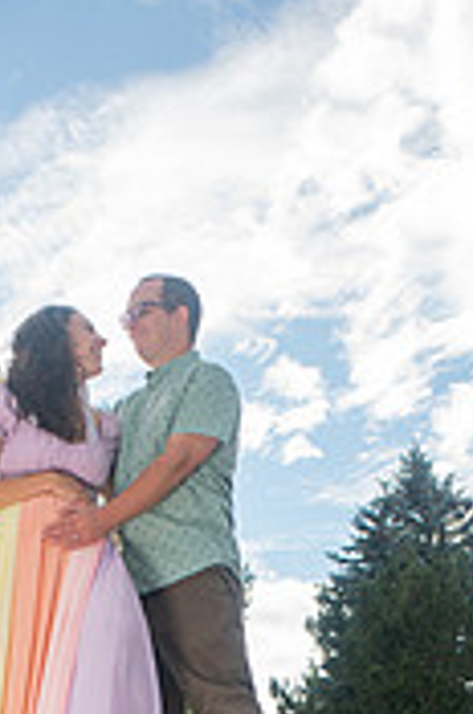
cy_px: 865
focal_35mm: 72
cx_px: 194
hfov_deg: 18.8
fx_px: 1425
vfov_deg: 25.2
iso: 100
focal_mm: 28
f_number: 6.3
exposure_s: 1/200
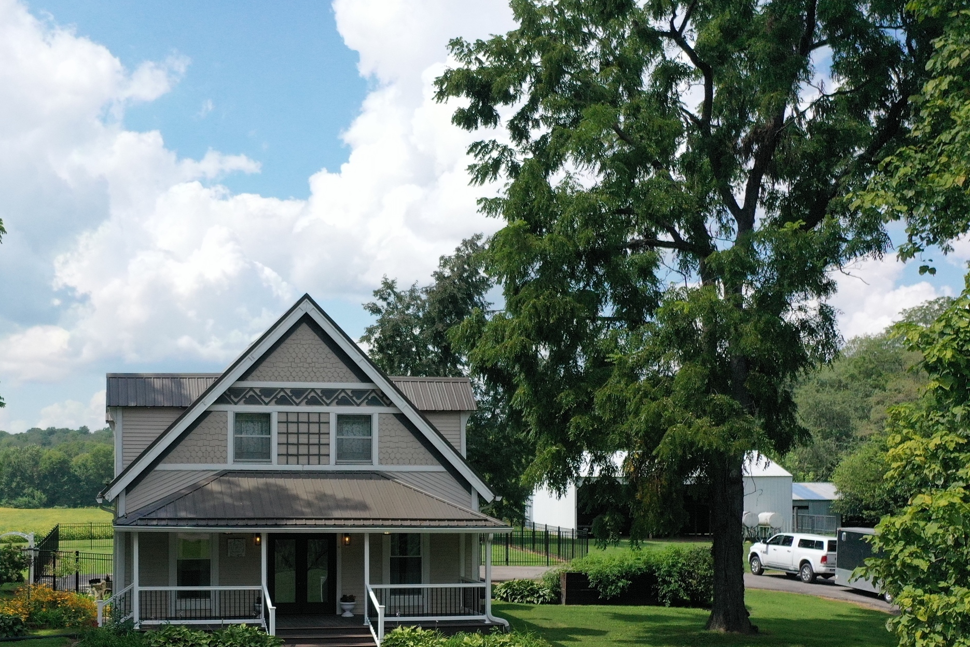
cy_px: 472
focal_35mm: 46
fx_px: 1239
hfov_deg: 42.2
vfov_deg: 28.9
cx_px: 322
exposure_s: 1/6400
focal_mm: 10.26
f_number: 2.8
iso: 400
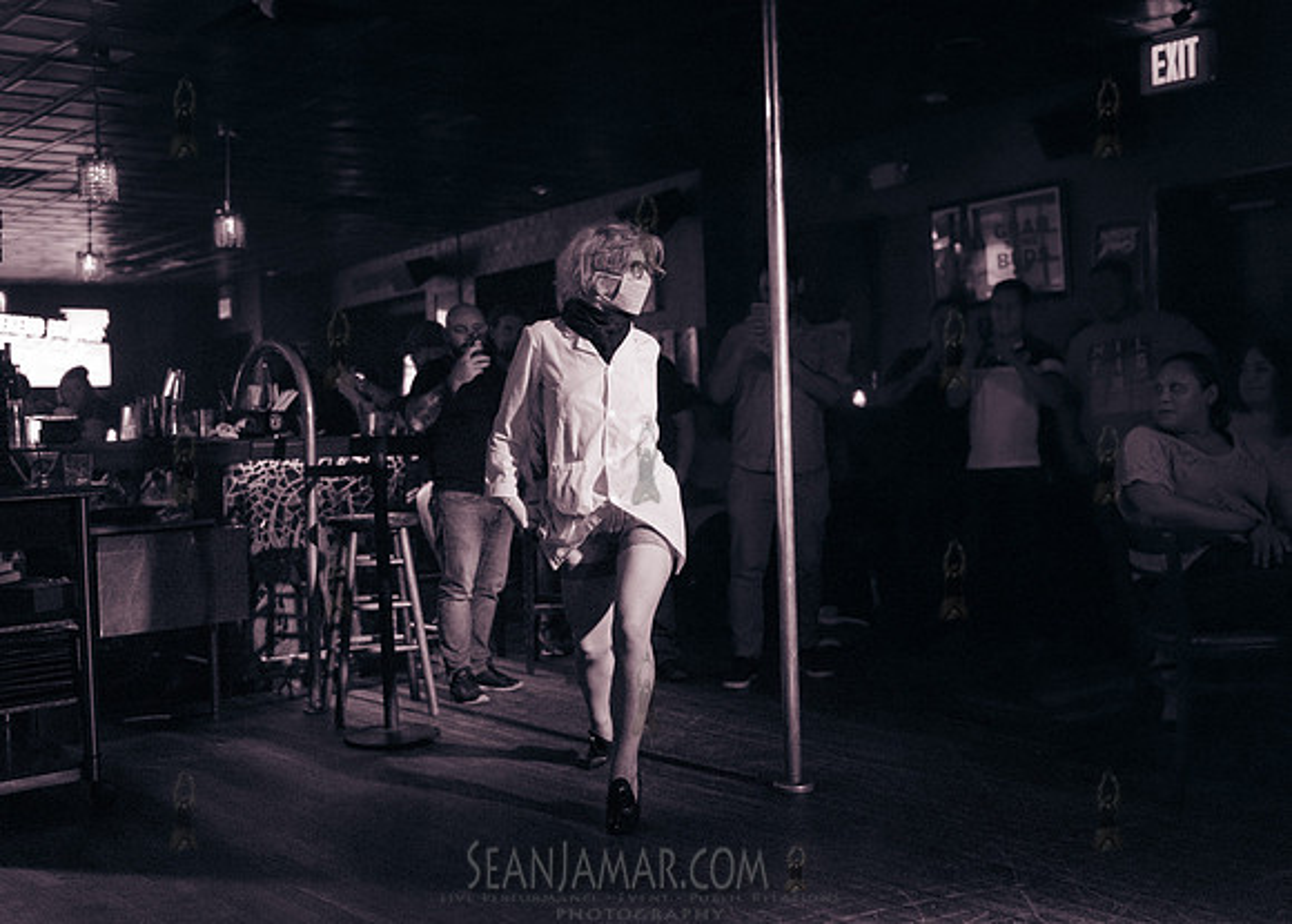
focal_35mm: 40
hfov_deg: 47.4
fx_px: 1470
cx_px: 597
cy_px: 456
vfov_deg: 34.9
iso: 5000
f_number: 2.8
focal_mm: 35
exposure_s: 1/320
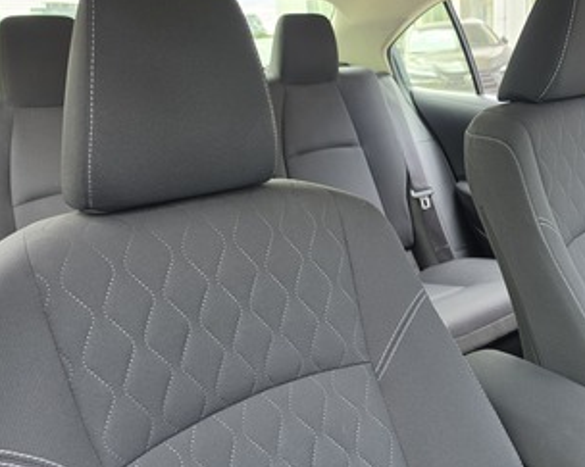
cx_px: 369
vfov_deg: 47.1
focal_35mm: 31
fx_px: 537
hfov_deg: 56.4
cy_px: 222
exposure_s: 1/120
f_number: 1.4
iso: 125
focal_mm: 6.5
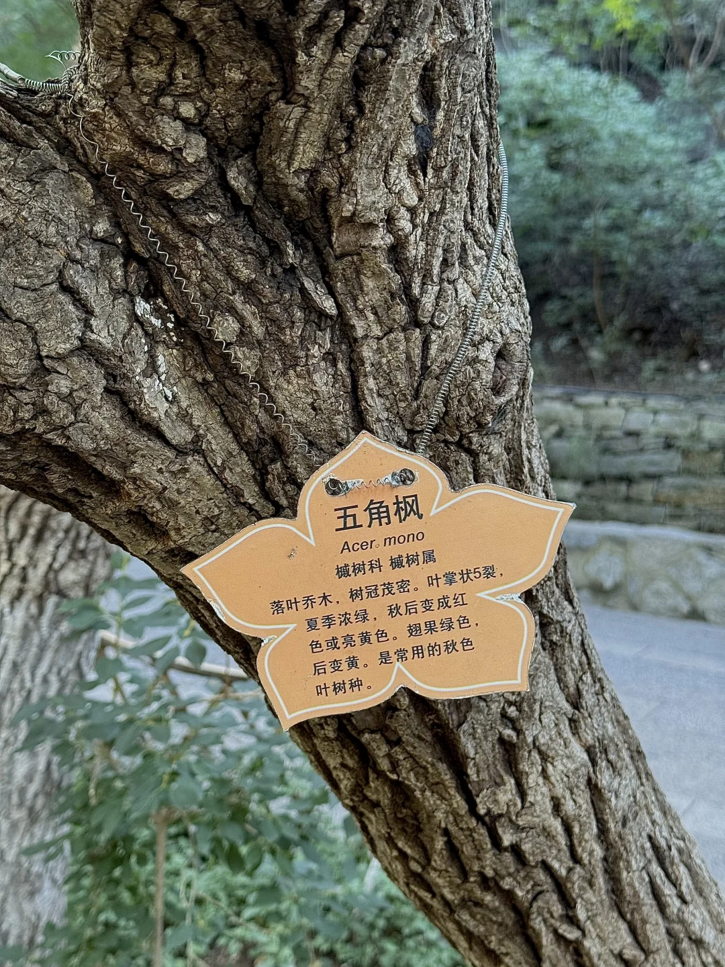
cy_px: 484
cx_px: 362
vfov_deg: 39.7
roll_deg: +1.0
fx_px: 1340
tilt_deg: -2.4
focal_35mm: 48
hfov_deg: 30.3
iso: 200
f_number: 1.78
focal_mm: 6.76
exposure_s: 1/60
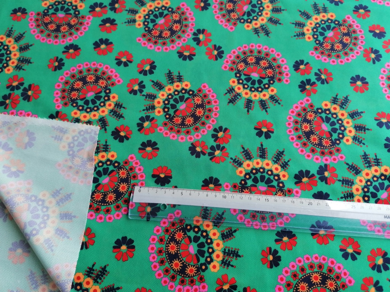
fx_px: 304
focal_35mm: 27
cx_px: 195
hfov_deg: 65.3
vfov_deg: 51.4
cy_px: 146
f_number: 1.8
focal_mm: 4.75
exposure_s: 1/60
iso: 64
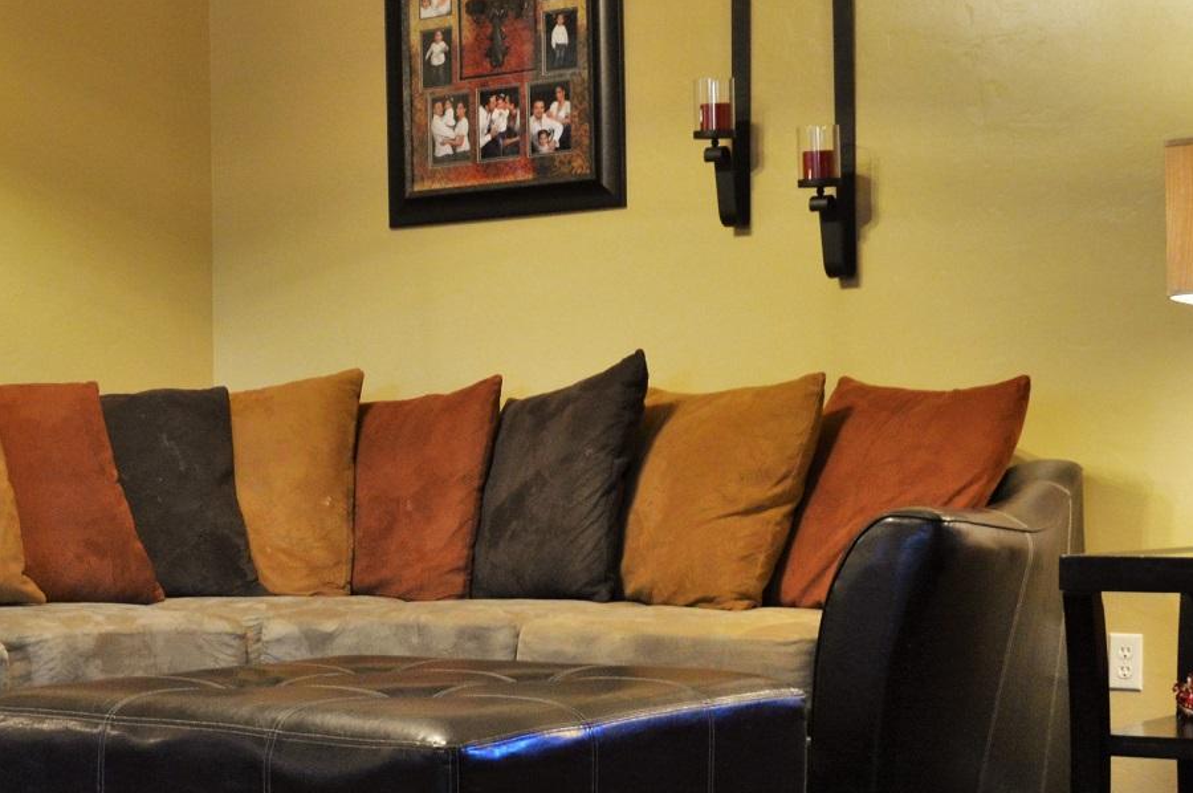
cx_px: 232
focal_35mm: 72
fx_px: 2383
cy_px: 524
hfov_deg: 27.5
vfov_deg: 18.8
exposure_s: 1/15
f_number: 3.5
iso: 1250
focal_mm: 18
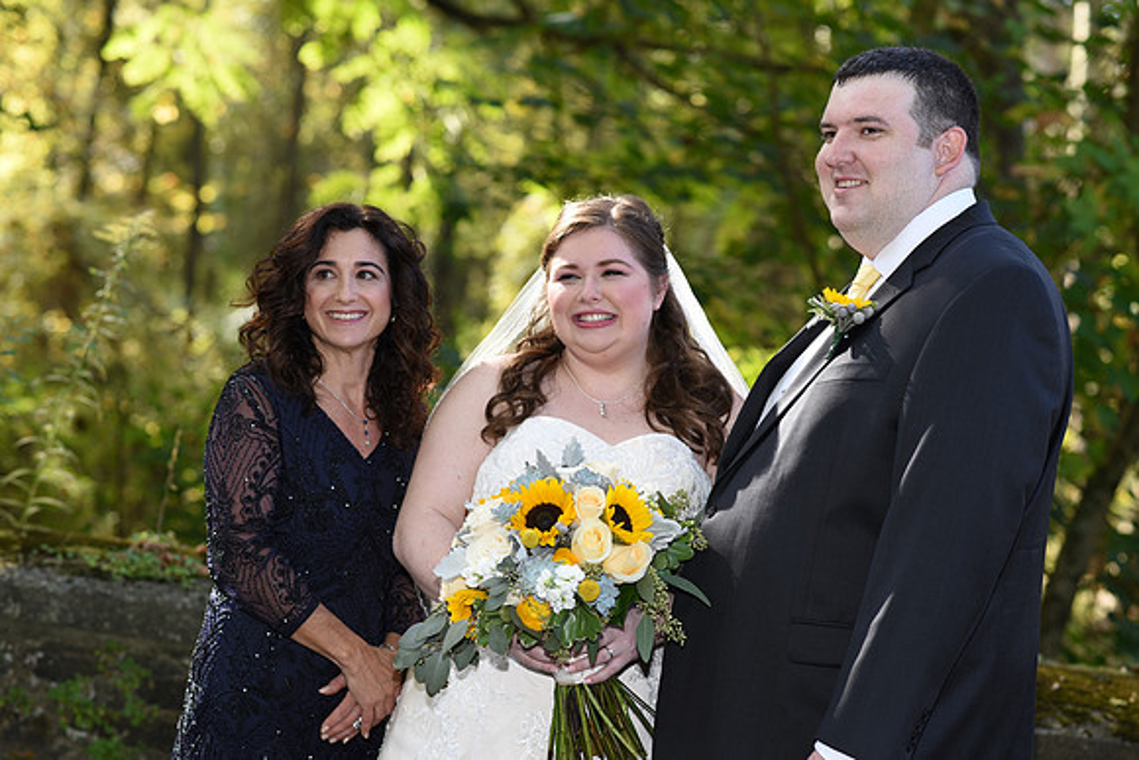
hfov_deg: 23.9
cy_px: 380
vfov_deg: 16.1
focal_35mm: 85
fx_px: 2690
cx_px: 570
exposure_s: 1/200
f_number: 3.5
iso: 200
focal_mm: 85
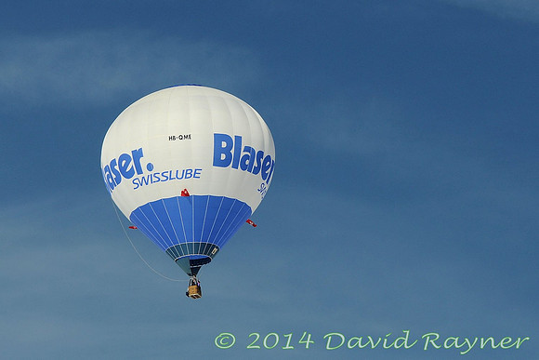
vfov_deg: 3.4
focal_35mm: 405
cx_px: 270
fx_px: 6065
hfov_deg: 5.1
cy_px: 180
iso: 200
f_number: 11
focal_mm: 270
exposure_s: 1/800
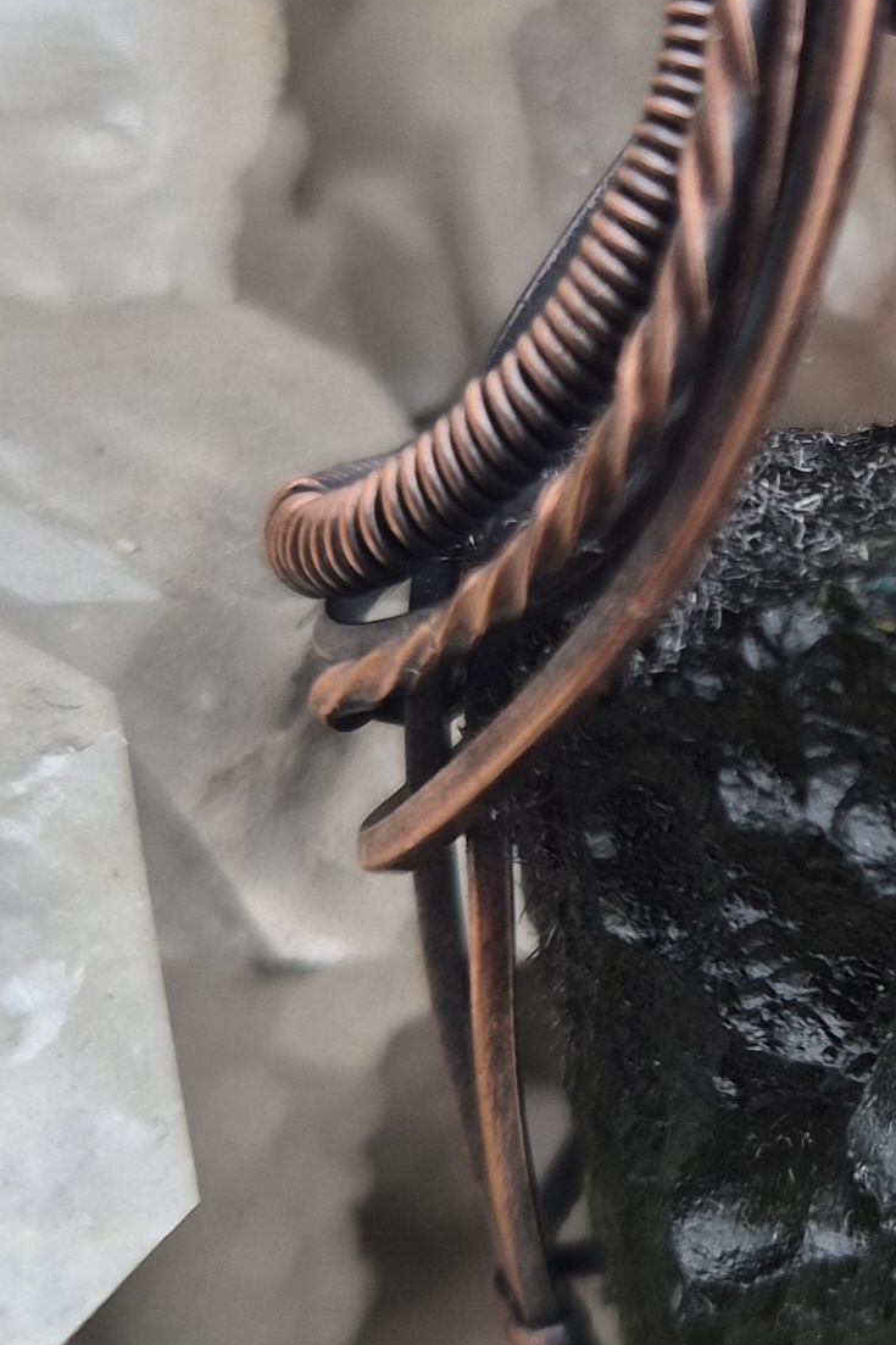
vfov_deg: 31.4
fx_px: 2353
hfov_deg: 20.7
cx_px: 957
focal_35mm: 63
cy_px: 350
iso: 25
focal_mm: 5.4
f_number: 1.8
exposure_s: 1/1111
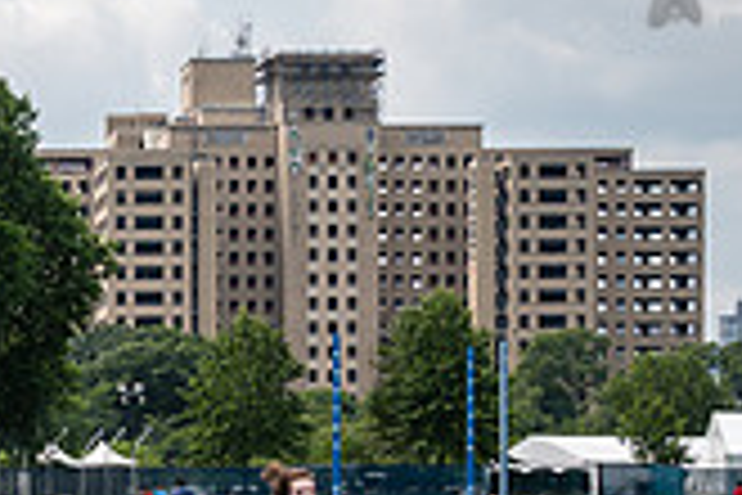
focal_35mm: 151
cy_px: 598
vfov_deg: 9.0
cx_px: -198
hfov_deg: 13.2
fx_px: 3112
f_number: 5
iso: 100
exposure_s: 1/800
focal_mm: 42
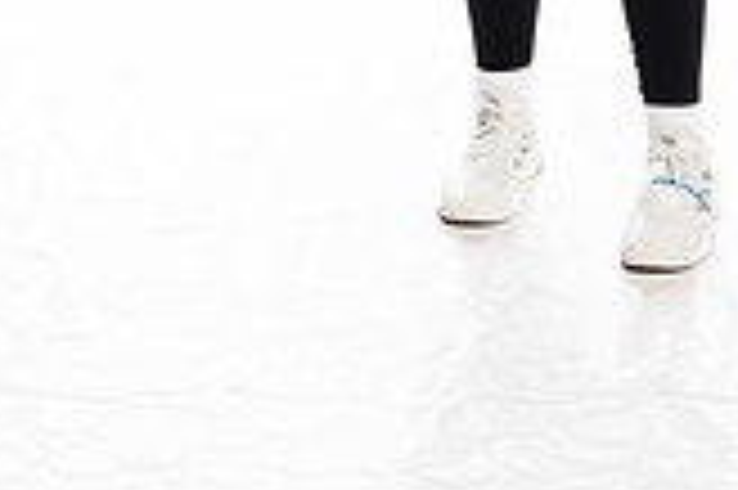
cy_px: -512
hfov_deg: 14.9
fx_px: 2806
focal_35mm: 137
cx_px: 567
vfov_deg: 9.3
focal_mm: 50
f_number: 8
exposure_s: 1/250
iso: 400
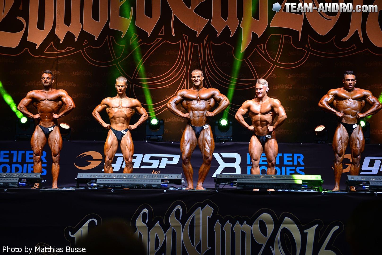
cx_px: 191
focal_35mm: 62
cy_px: 128
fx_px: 658
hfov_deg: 32.4
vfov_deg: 21.9
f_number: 3.2
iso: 500
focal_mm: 62
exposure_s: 1/160
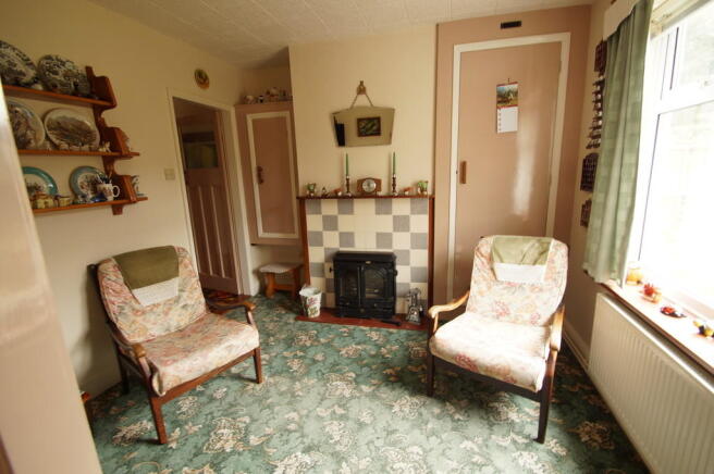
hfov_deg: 100.4
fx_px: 297
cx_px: 357
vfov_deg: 77.2
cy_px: 237
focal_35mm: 15
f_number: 4
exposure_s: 1/15
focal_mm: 10
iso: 400
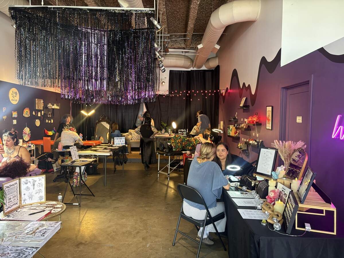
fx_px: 258
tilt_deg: -3.0
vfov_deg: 53.1
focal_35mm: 26
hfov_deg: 67.3
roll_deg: +0.1
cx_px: 172
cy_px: 129
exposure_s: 1/42
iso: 200
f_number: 1.6
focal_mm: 5.96
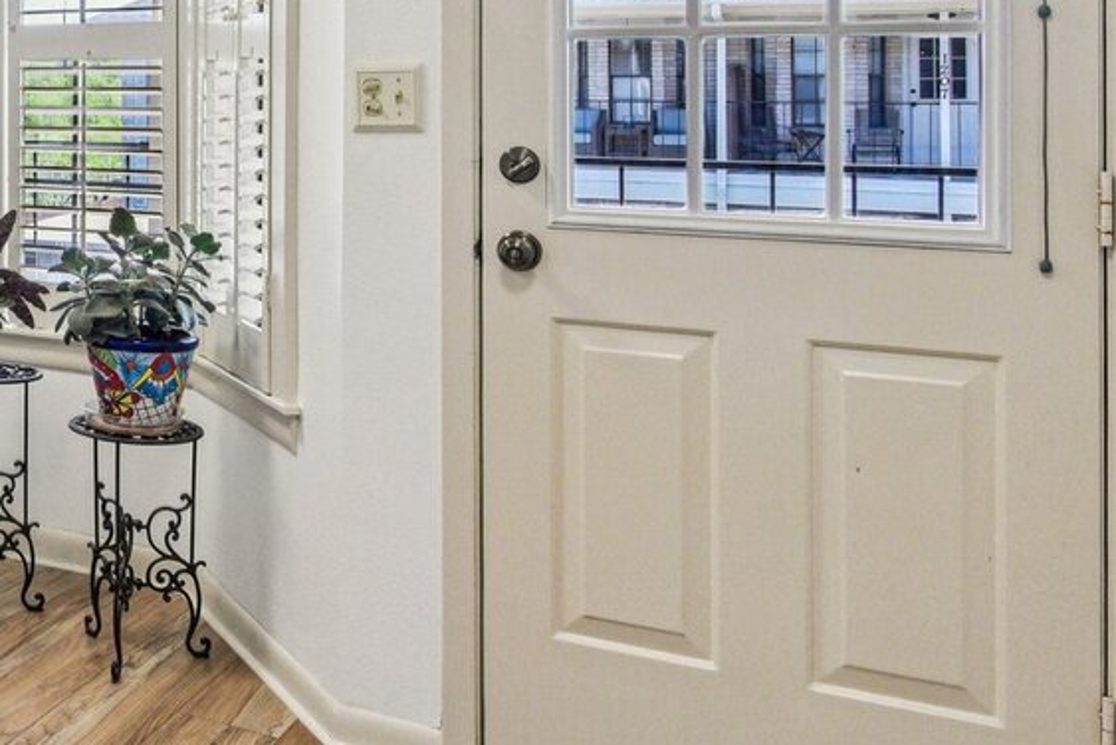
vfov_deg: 28.4
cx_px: -234
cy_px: 105
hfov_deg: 34.1
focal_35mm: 46
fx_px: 1427
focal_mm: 16
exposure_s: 1/200
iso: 4000
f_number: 8
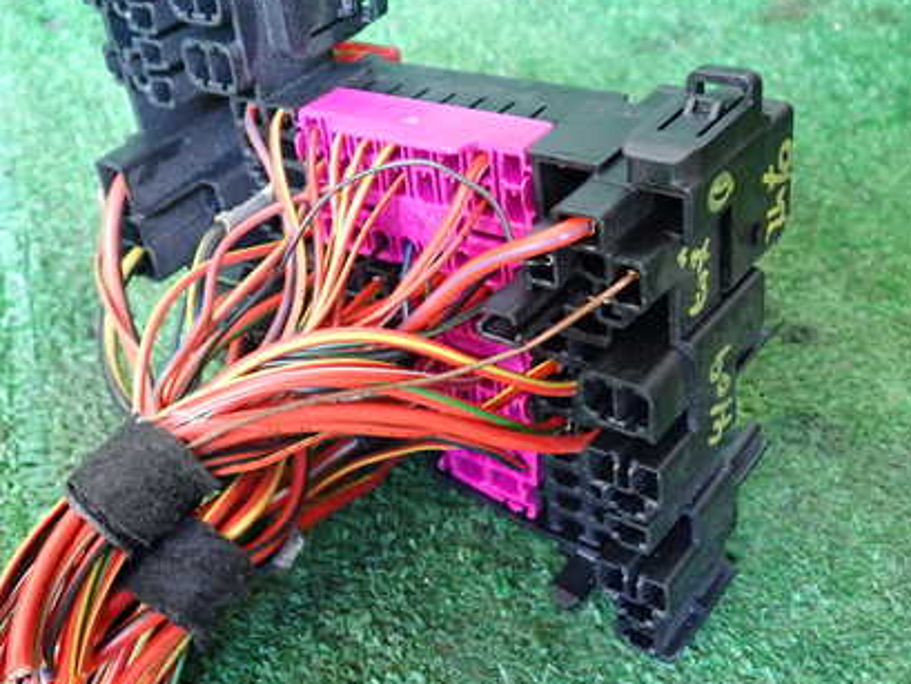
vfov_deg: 32.9
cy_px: 310
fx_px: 1158
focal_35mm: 44
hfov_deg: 42.8
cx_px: 381
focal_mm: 5.4
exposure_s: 1/30
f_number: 2.3
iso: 500
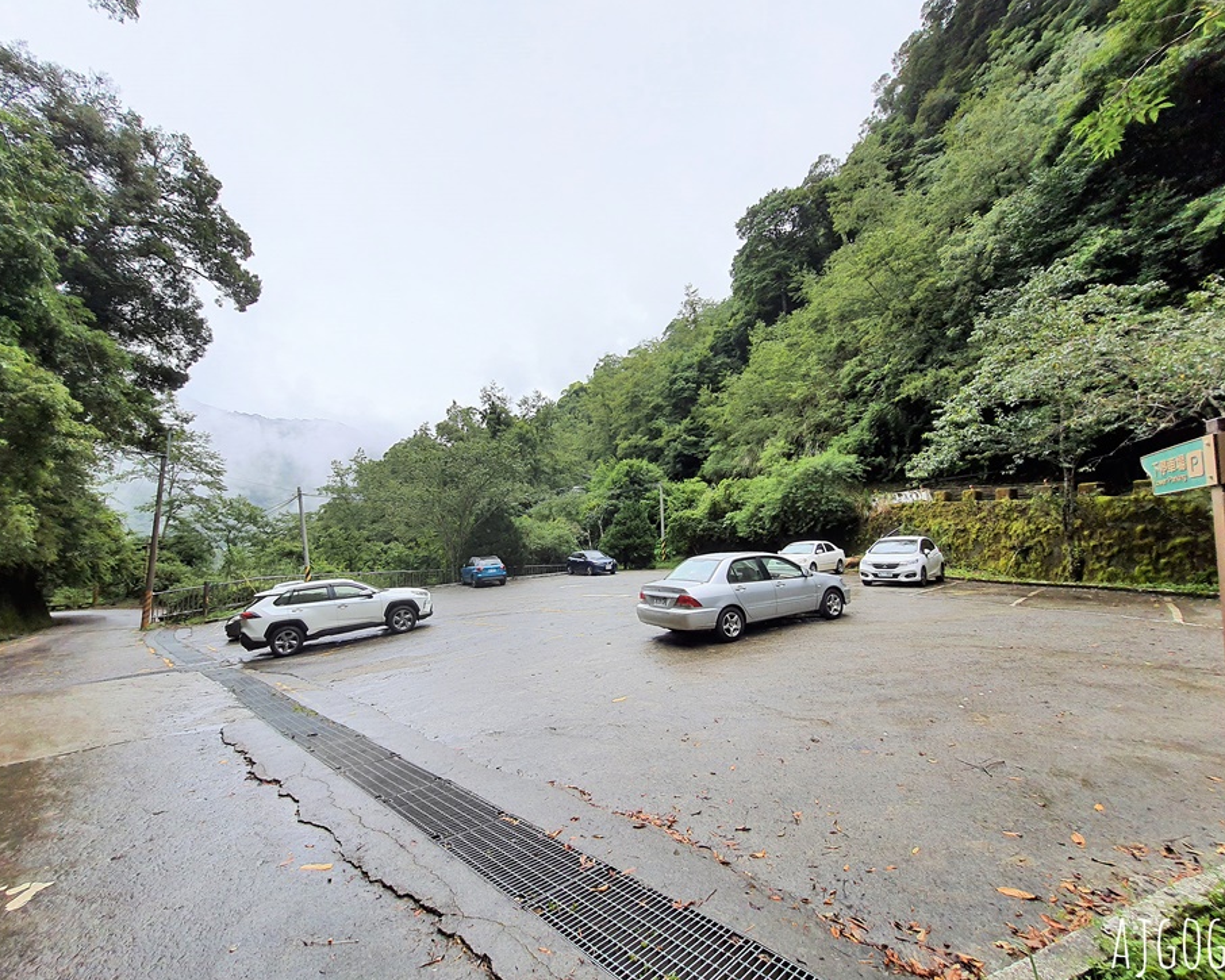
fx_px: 508
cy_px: 484
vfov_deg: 88.0
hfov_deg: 100.7
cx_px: 590
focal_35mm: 14
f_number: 2.2
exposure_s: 1/2160
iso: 50
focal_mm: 1.74
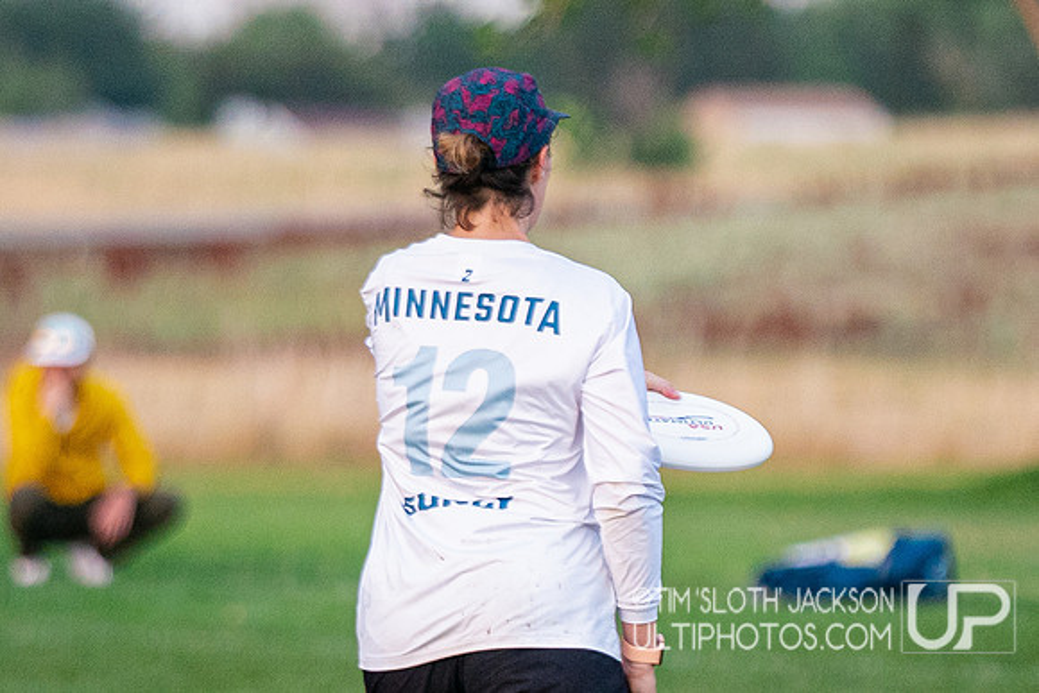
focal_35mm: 612
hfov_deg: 3.4
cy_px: 401
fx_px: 17665
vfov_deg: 2.2
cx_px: 467
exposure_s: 1/2500
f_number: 2.8
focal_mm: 200
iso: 1600
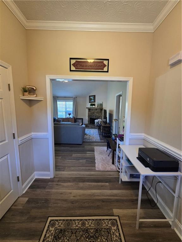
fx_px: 91
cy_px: 121
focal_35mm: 13
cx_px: 91
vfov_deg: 106.2
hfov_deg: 89.9
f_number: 2.2
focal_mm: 2.2
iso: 320
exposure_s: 1/60
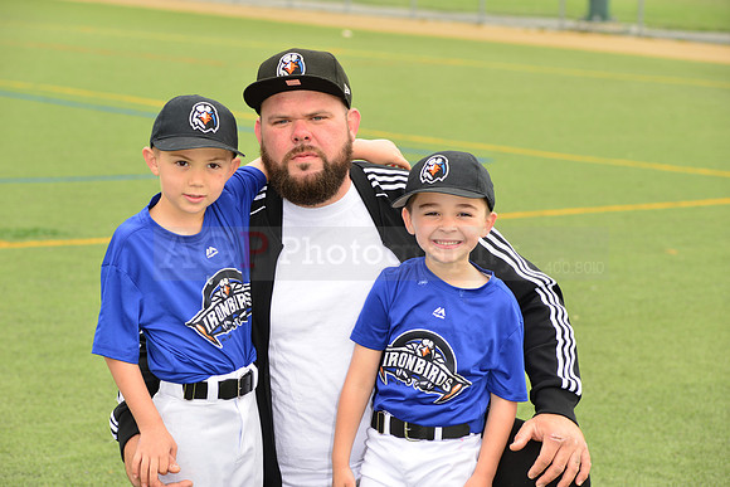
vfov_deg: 11.0
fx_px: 2535
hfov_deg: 16.4
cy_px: 244
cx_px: 365
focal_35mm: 125
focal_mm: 125
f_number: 8
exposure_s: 1/200
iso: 250
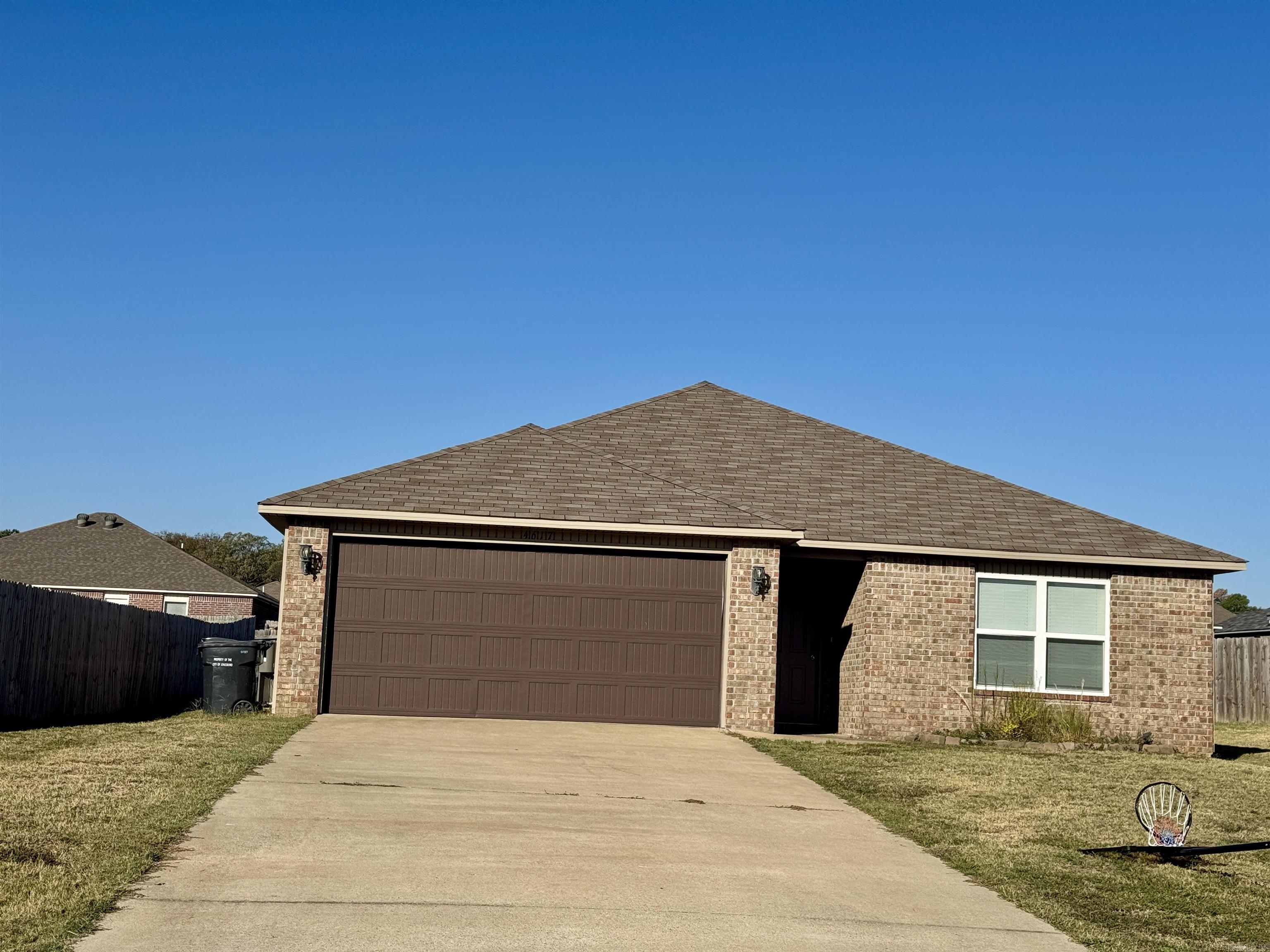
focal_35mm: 48
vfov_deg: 30.3
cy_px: 476
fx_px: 1761
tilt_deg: +6.2
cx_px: 635
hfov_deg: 39.7
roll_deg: -2.8
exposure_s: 1/7092
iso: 64
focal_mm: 6.76
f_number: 1.78
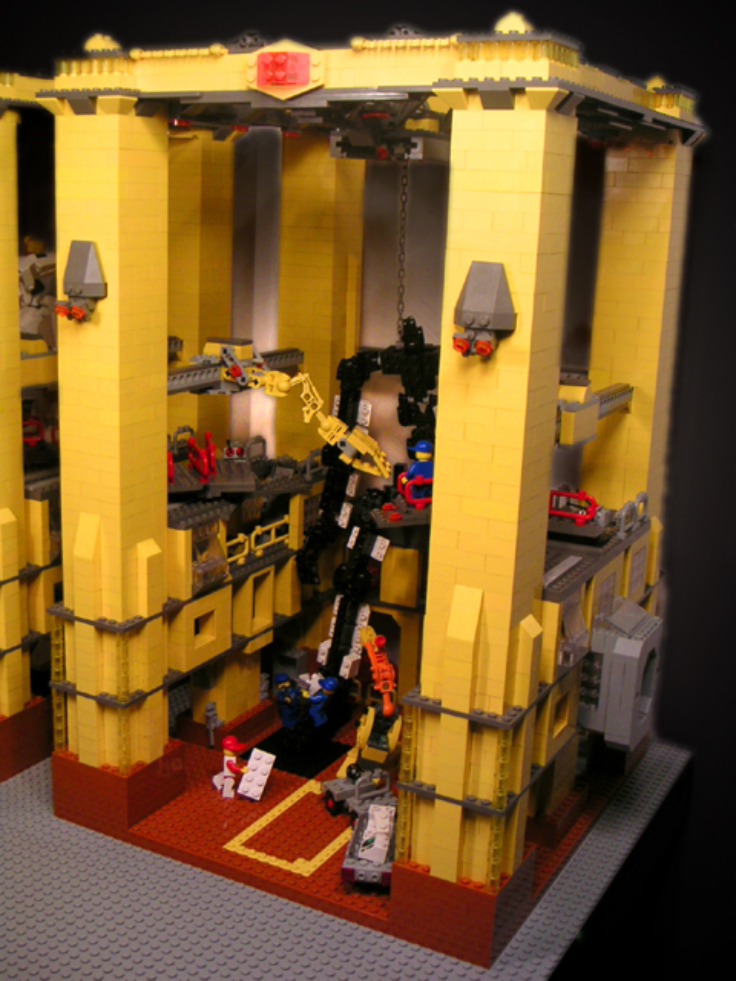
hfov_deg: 36.0
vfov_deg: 46.8
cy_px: 490
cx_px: 368
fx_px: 1134
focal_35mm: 40
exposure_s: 1/45
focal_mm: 6.3
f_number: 2.8
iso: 50
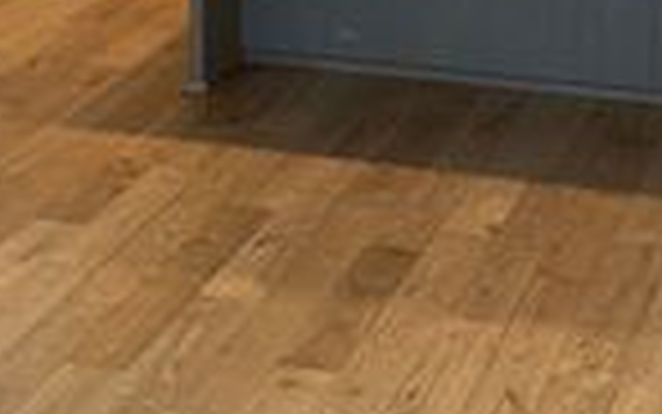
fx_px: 1697
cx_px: 441
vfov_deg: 12.5
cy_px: -371
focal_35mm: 94
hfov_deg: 22.0
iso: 125
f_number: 1.8
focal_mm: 4.25
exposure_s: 1/60
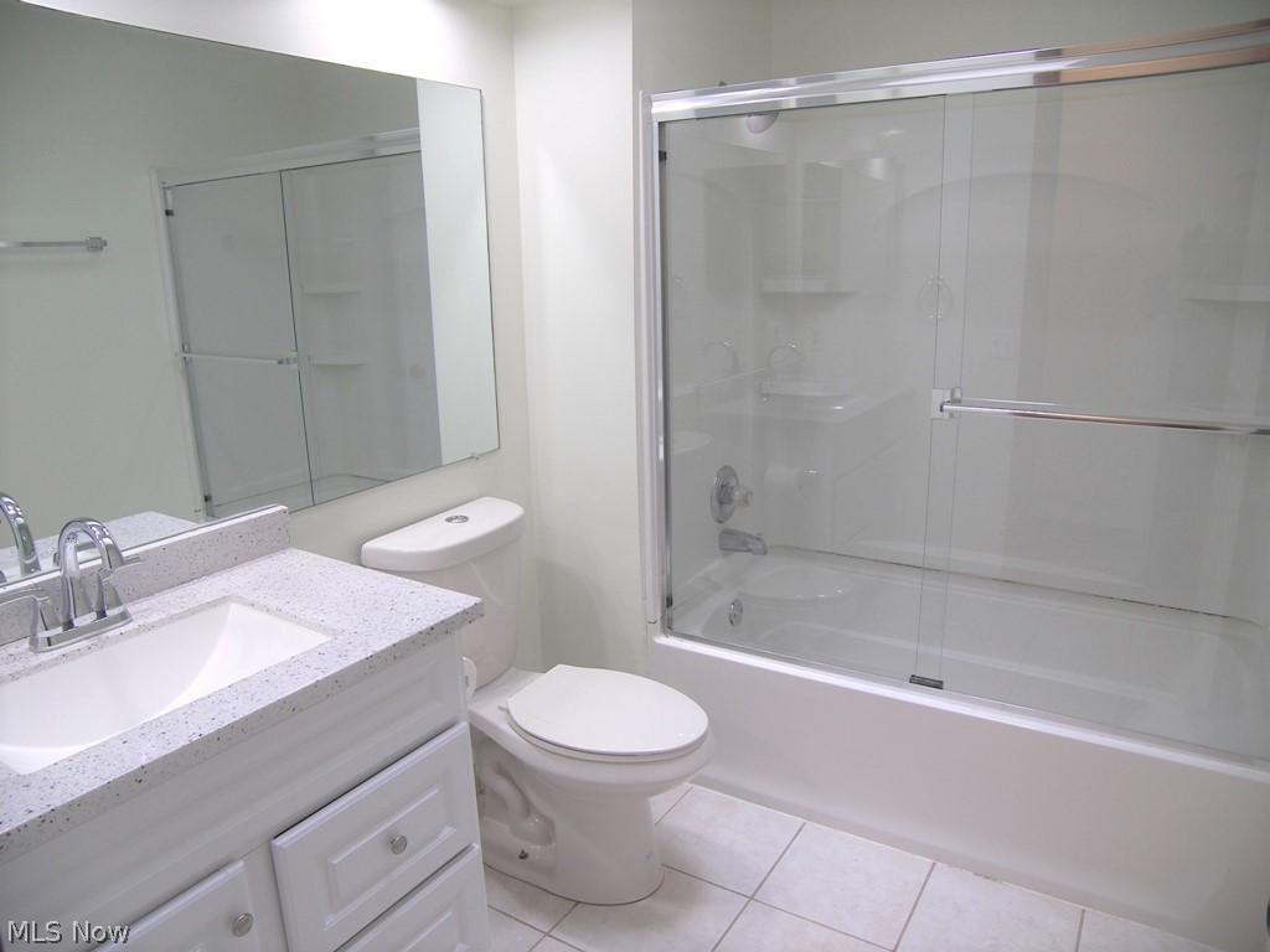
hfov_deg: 71.6
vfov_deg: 56.8
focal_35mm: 24
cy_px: 476
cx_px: 635
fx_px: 881
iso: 50
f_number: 2.8
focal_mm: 5
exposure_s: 1/50
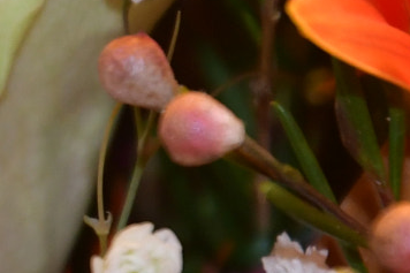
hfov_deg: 3.0
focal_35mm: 691
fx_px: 7866
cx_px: -276
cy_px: -51
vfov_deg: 2.0
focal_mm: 80
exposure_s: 1/100
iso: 800
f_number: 4
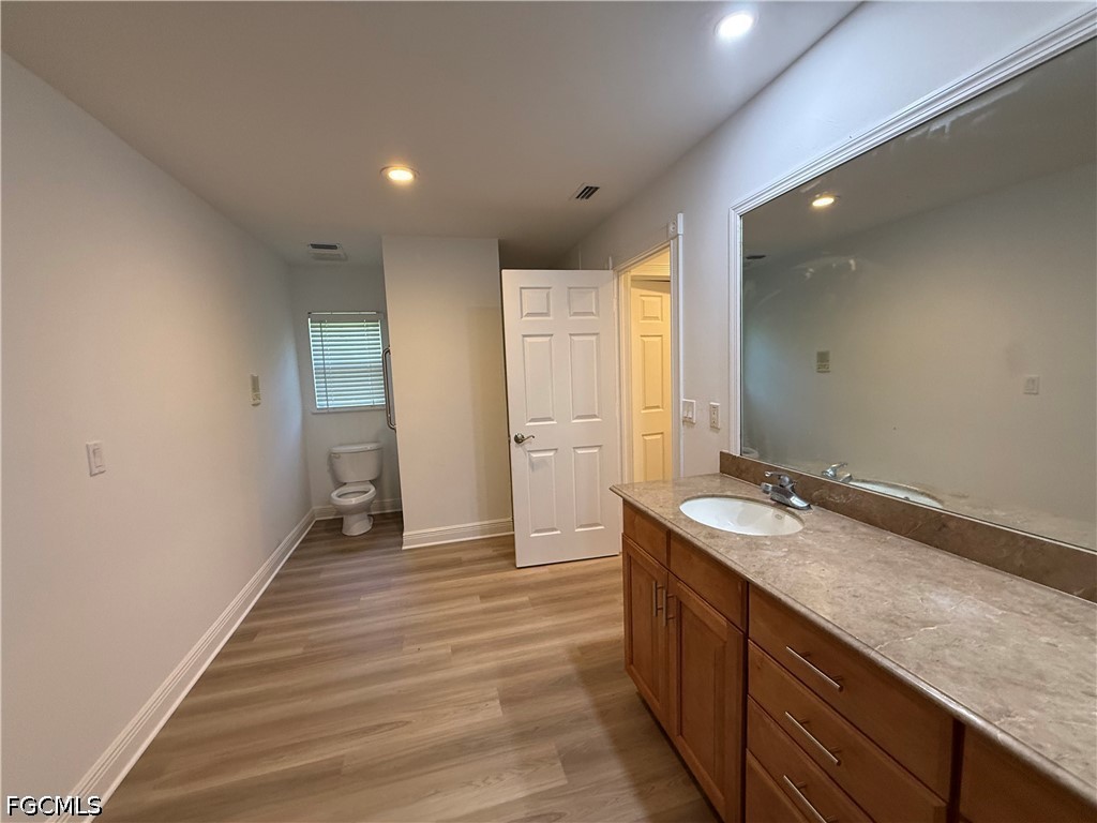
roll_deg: +2.5
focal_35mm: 14
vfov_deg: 85.7
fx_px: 444
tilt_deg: -5.0
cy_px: 412
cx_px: 548
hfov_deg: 102.1
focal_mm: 2.22
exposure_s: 1/120
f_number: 2.2
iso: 320
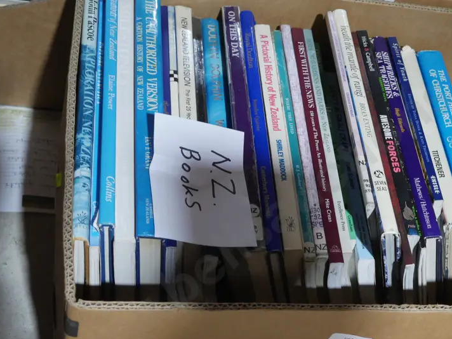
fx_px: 901
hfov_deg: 27.9
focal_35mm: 69
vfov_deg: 21.3
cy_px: 193
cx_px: 310
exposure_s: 1/60
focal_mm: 24
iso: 1600
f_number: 5.2
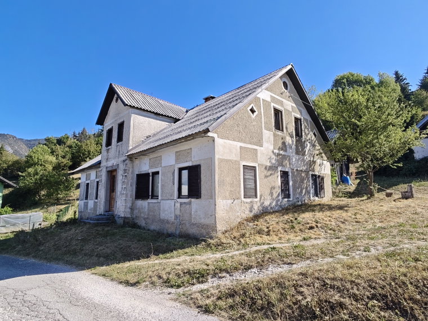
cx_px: 214
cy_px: 160
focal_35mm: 19
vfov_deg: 68.7
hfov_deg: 84.7
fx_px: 235
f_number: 2.4
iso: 50
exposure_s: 1/626
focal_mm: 2.57
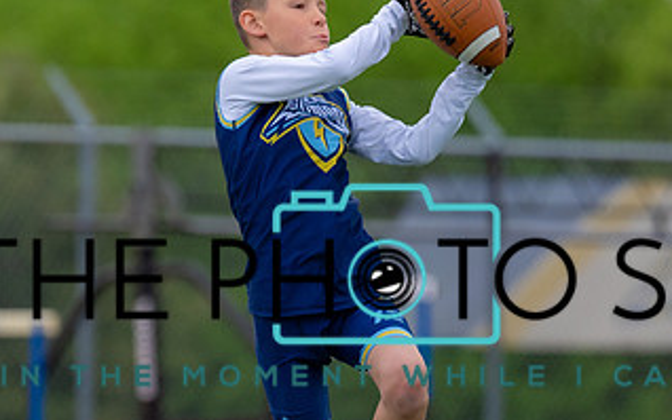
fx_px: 9325
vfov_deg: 2.6
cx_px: 252
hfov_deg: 4.1
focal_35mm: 509
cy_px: 279
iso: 640
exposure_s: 1/1250
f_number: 2.8
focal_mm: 175
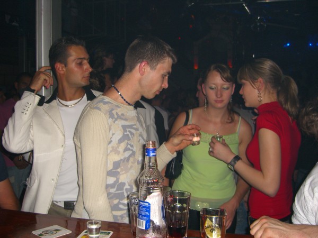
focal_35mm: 38
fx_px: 349
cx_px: 159
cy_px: 119
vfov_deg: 37.7
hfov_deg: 49.0
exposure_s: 1/60
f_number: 2.8
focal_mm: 7.9
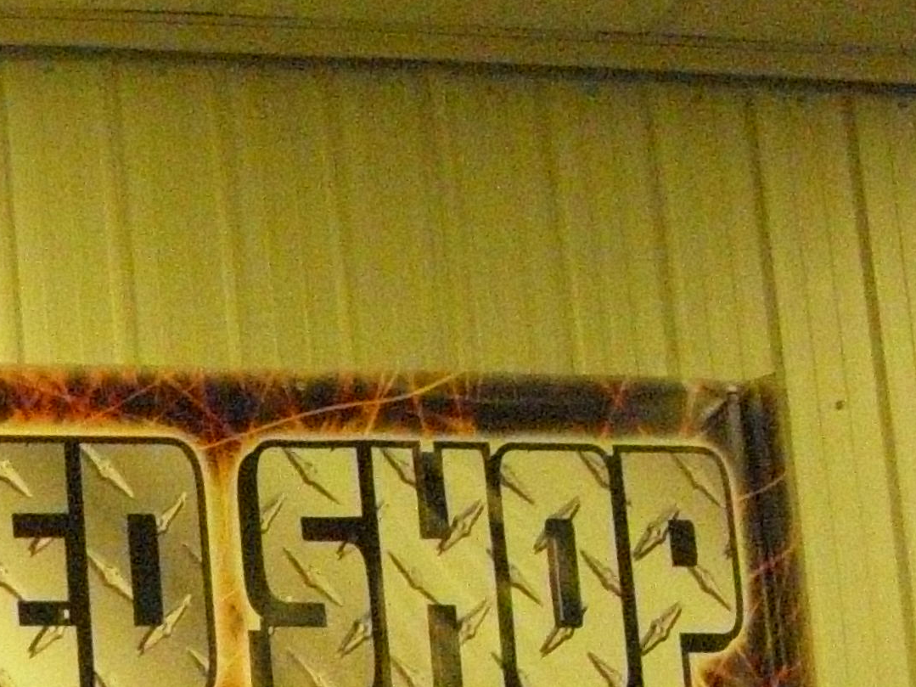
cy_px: 983
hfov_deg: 15.9
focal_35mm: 115
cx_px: -405
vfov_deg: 12.3
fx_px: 3043
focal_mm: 6.3
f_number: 3.3
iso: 1600
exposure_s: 1/125
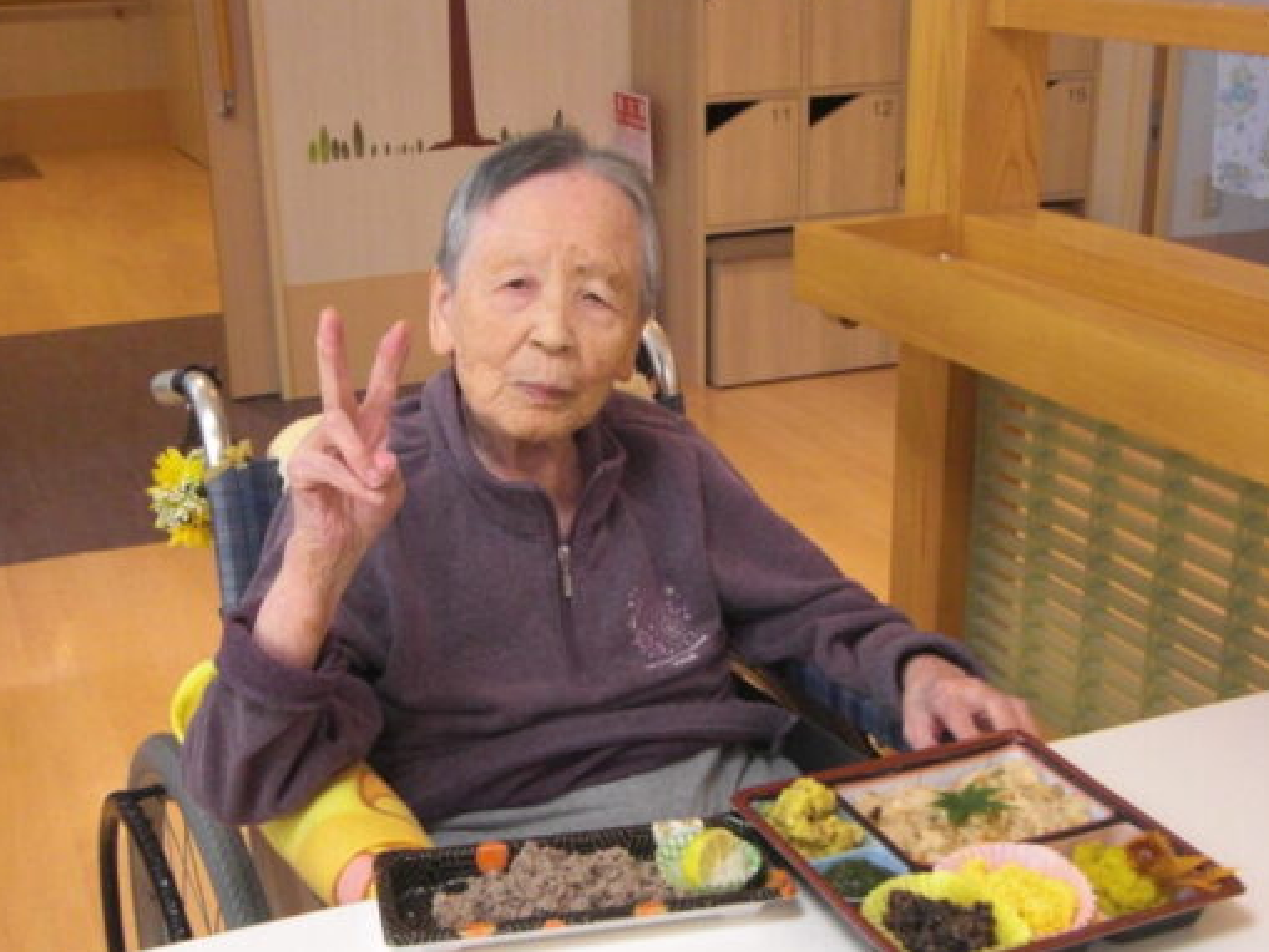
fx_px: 1687
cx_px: 576
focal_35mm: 46
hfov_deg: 41.2
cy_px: 551
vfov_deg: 31.5
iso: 400
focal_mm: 6.9
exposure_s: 1/125
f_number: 3
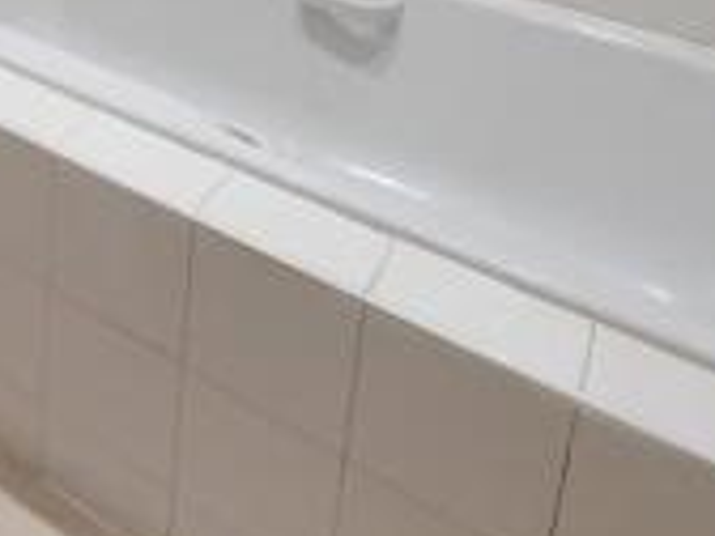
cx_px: -23
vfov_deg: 25.3
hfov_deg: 37.0
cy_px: -245
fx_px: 929
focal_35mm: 45
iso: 125
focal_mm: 1.8
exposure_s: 1/50
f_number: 2.2
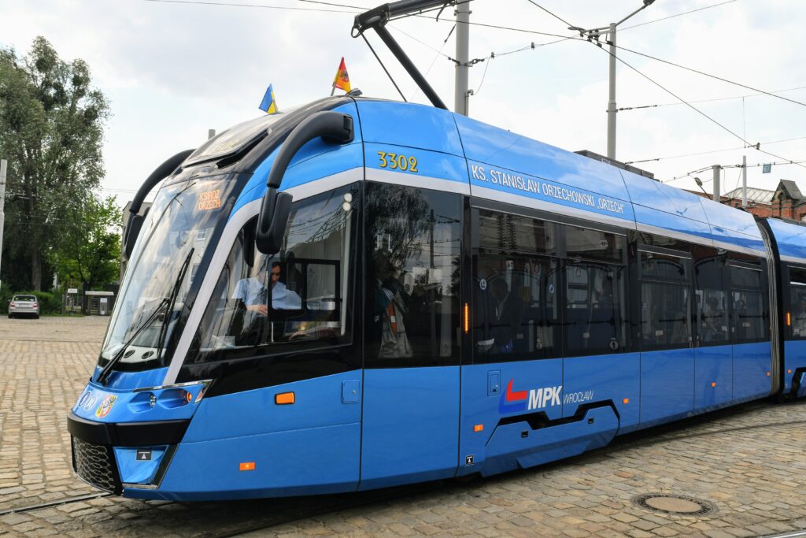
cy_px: 269
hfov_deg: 61.9
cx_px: 403
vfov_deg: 43.6
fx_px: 672
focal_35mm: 30
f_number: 9.5
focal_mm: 20
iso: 100
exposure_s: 1/350
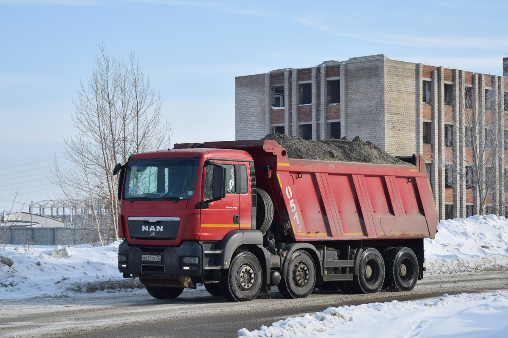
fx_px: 952
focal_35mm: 68
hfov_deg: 29.9
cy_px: 169
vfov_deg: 20.2
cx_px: 254
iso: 200
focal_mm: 45
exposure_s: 1/1000
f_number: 5
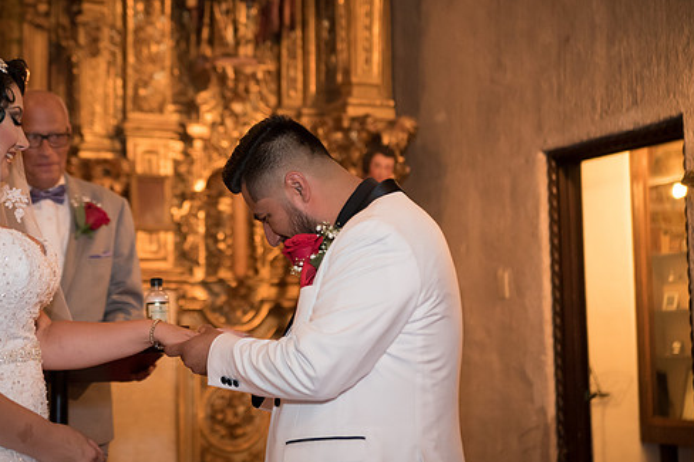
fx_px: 1330
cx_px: 294
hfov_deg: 29.2
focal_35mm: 69
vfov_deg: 19.7
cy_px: 224
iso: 4000
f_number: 2.8
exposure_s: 1/80
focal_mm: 58
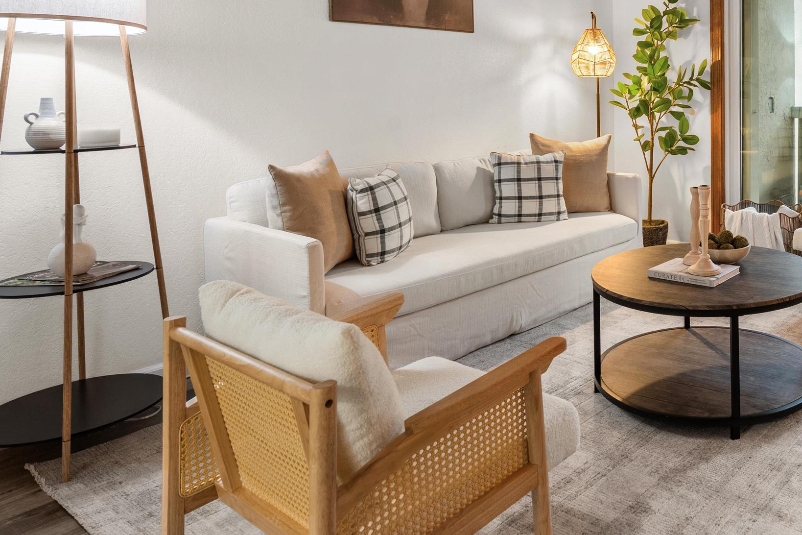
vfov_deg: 41.8
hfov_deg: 56.4
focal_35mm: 30
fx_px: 668
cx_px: 667
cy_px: 112
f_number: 8
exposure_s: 3.2
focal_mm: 16
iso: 200
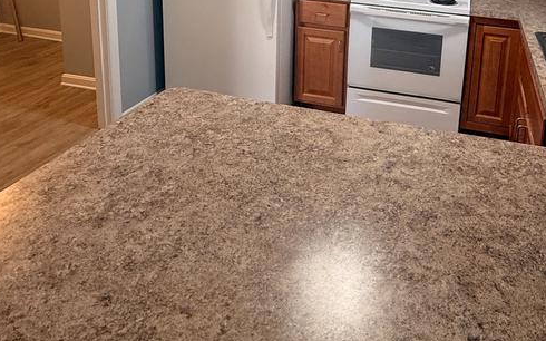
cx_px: 378
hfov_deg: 59.4
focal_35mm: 31
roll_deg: -3.2
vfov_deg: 35.5
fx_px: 461
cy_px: -21
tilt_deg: -10.5
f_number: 2.2
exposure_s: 1/60
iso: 250
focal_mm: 2.22
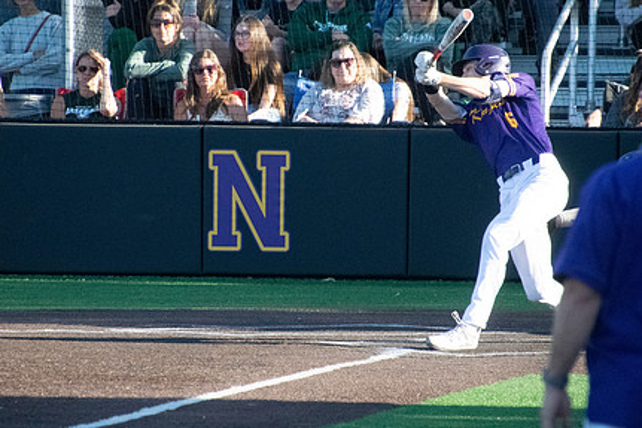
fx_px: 10802
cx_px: 317
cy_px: 192
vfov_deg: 2.3
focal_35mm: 606
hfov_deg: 3.4
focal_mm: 300
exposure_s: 1/4000
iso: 5000
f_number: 6.3
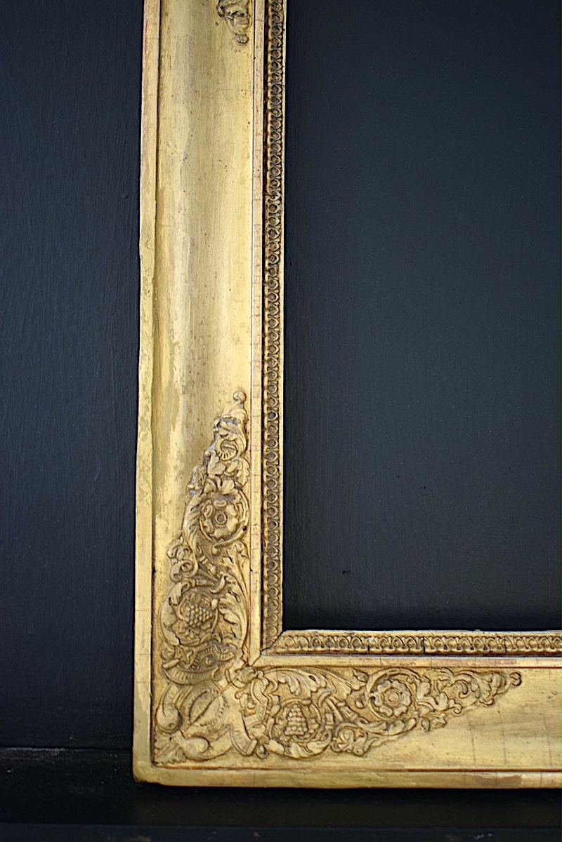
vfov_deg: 46.4
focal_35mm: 42
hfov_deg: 31.9
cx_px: 281
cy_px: 421
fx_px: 983
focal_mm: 28
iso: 1400
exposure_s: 1/60
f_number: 4.2
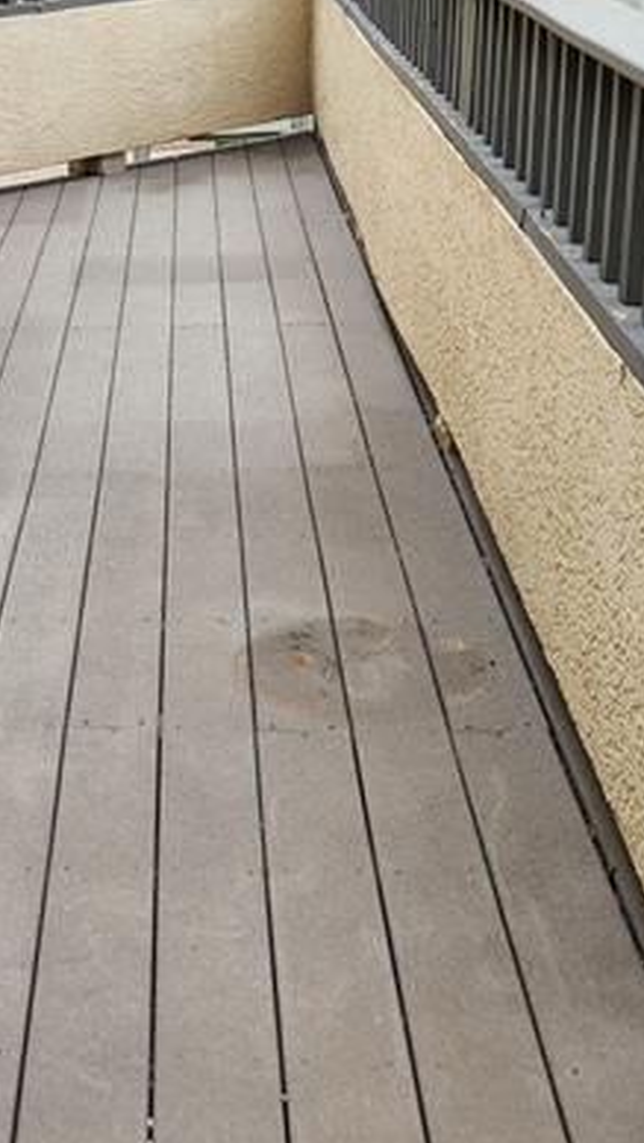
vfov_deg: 31.6
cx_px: -53
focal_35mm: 66
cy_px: 372
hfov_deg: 17.7
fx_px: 2002
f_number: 1.8
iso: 20
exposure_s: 1/366
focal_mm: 5.4
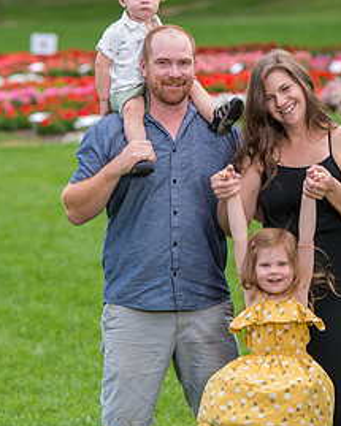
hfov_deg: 7.3
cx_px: 205
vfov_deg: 9.1
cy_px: 217
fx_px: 2676
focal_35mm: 212
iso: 200
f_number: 4.5
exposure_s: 1/250
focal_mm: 135
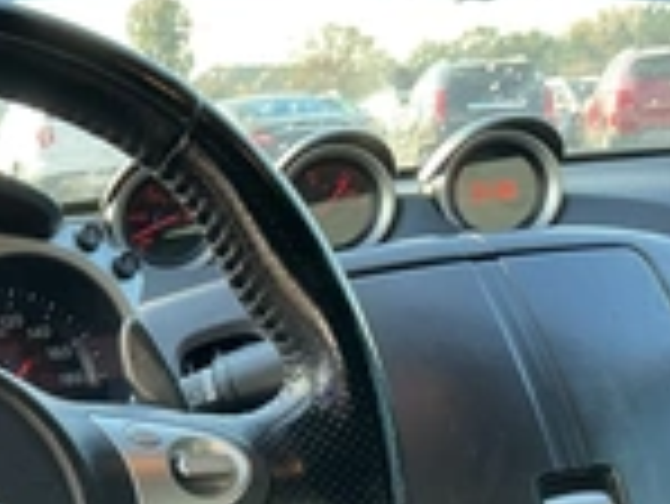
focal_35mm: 75
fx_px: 1453
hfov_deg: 23.9
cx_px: -112
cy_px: 549
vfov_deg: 18.9
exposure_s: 1/122
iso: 64
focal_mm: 3
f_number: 1.8
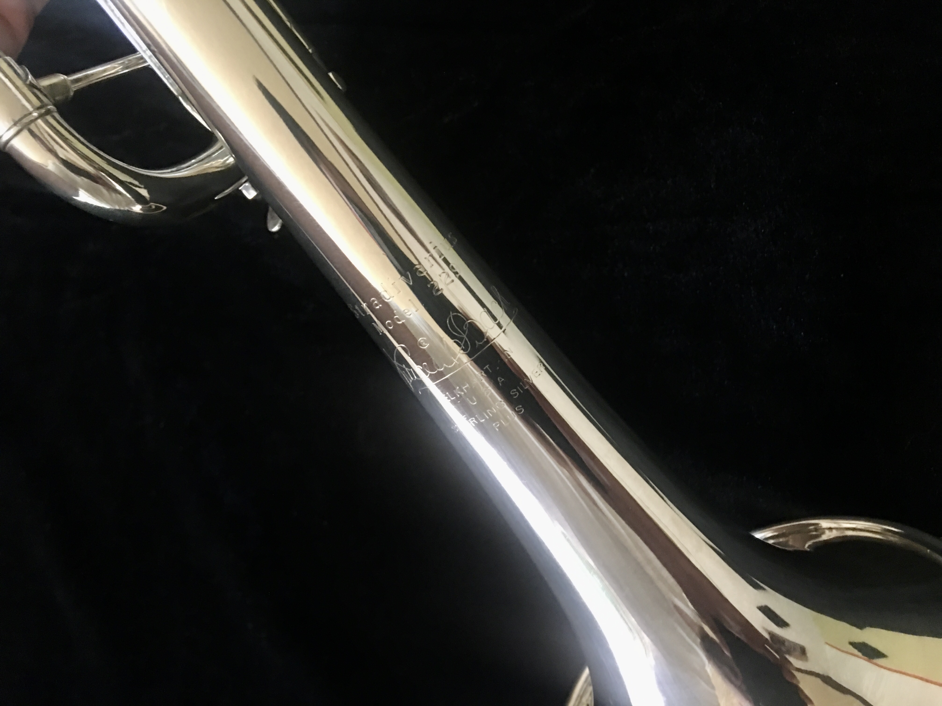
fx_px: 789
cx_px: 471
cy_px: 353
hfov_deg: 61.7
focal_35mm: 29
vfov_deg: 48.2
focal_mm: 4.15
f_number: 2.2
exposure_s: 1/4
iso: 100
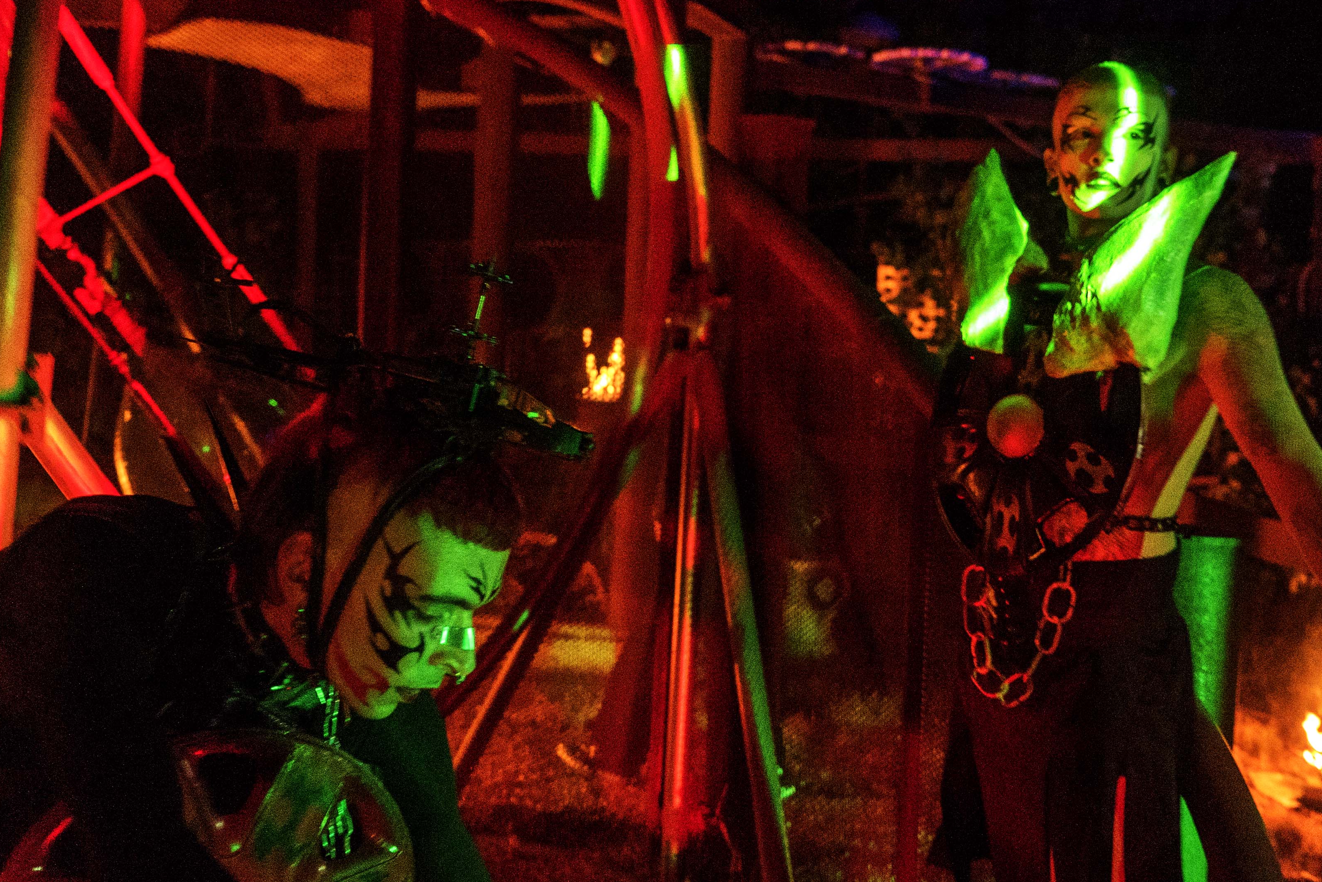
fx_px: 1800
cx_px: 725
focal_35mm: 49
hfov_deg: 40.3
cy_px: 335
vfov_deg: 27.5
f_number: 4
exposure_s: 1/100
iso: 8000
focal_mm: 37
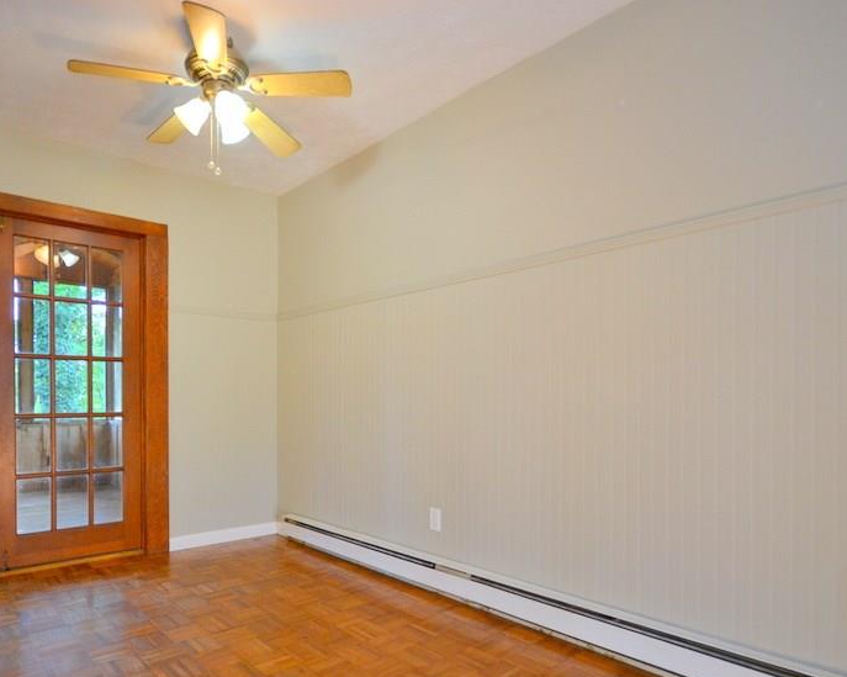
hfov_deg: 77.0
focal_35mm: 21
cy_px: 400
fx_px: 526
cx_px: 348
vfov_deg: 65.0
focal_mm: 10
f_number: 4
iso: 720
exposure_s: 1/60
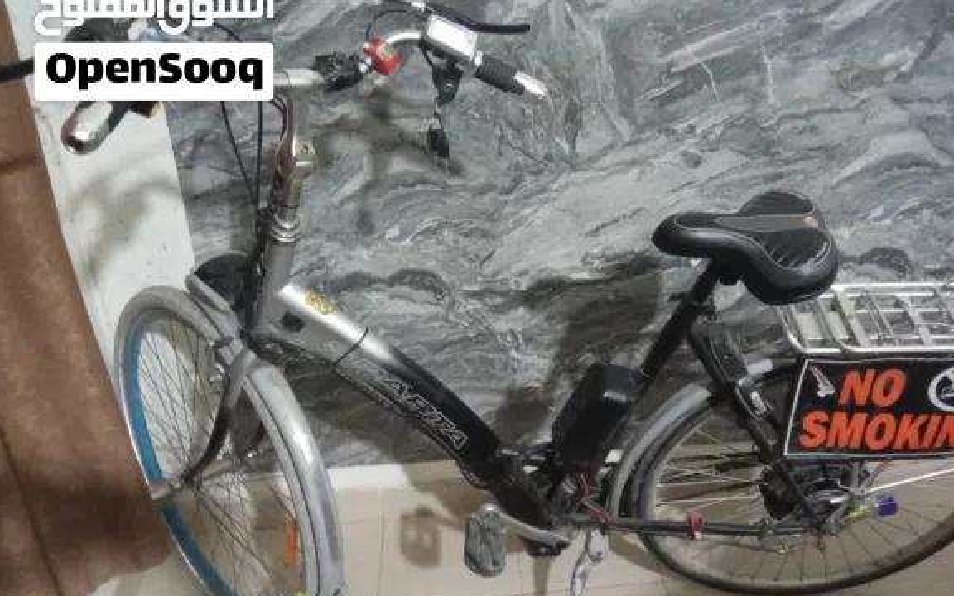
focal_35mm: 33
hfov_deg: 58.0
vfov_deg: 38.2
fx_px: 858
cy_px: 339
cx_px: 523
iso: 2000
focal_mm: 2.78
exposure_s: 1/16.7
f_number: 2
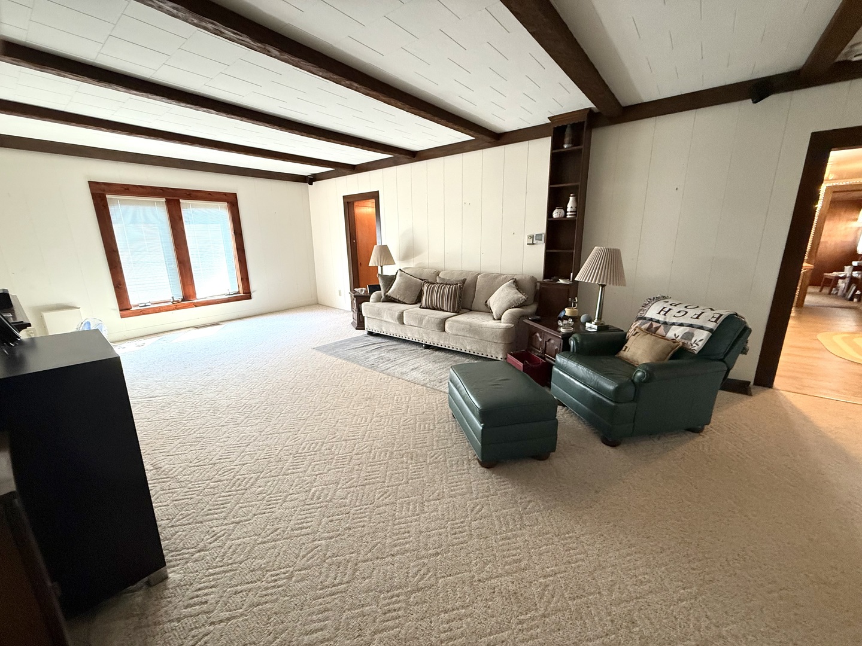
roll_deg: +1.3
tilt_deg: -13.0
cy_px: 323
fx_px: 349
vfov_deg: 85.7
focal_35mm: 14
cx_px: 431
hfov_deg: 102.1
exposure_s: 1/60
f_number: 2.2
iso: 320
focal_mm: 2.22
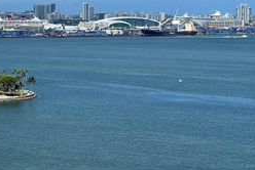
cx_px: 79
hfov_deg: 15.2
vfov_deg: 10.3
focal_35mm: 134
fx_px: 950
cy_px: 53
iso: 20
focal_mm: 7.5
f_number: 2.2
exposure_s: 1/1531
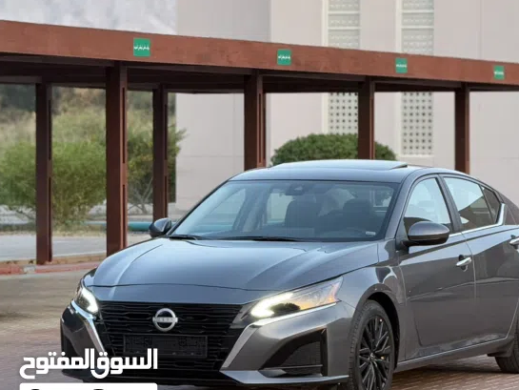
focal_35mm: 141
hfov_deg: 14.0
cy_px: 211
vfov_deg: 10.5
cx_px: 301
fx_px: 2114
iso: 100
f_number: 2.8
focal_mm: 15.66
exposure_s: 1/99
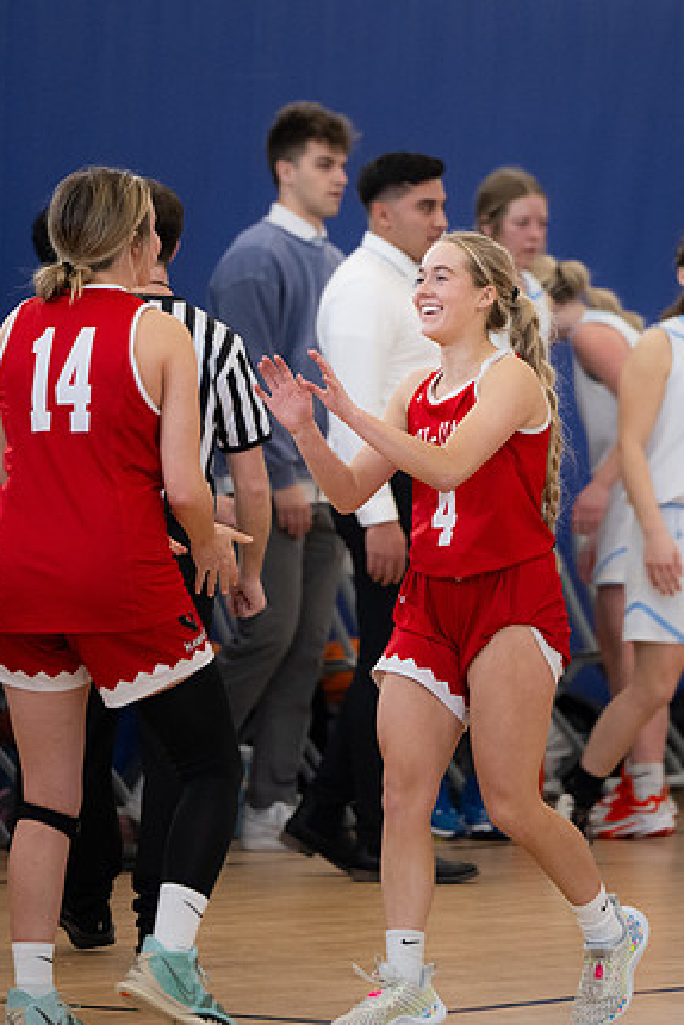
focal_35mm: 329
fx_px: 9368
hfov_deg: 4.2
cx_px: 502
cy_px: 434
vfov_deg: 6.3
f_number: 2.8
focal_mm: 180
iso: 2000
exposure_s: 1/500
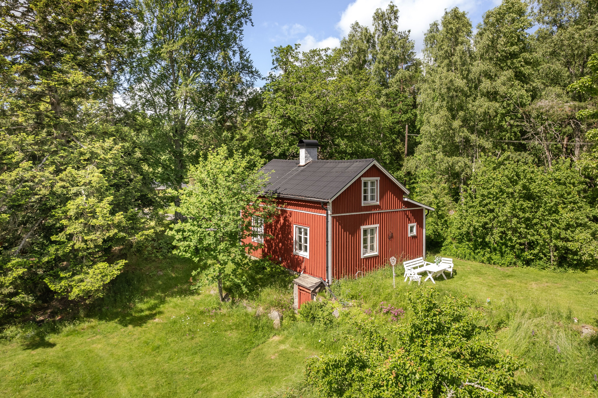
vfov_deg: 57.2
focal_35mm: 22
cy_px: 199
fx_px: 365
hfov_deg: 78.6
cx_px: 299
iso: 110
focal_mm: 8.38
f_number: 2.8
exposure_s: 1/200
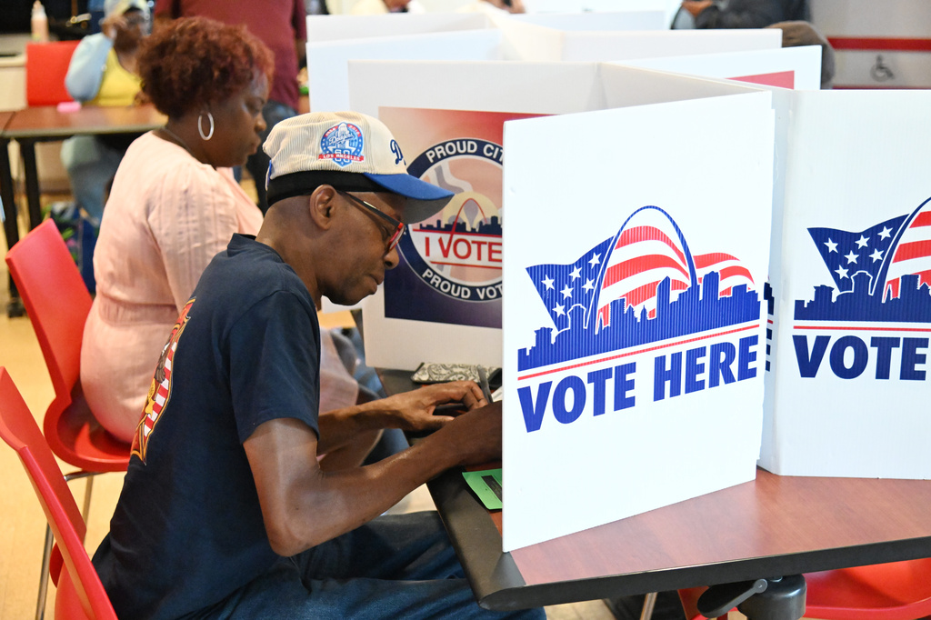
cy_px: 310
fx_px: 1293
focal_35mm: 50
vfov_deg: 27.0
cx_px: 466
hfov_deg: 39.6
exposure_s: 1/250
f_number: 4
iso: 10000
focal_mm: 50
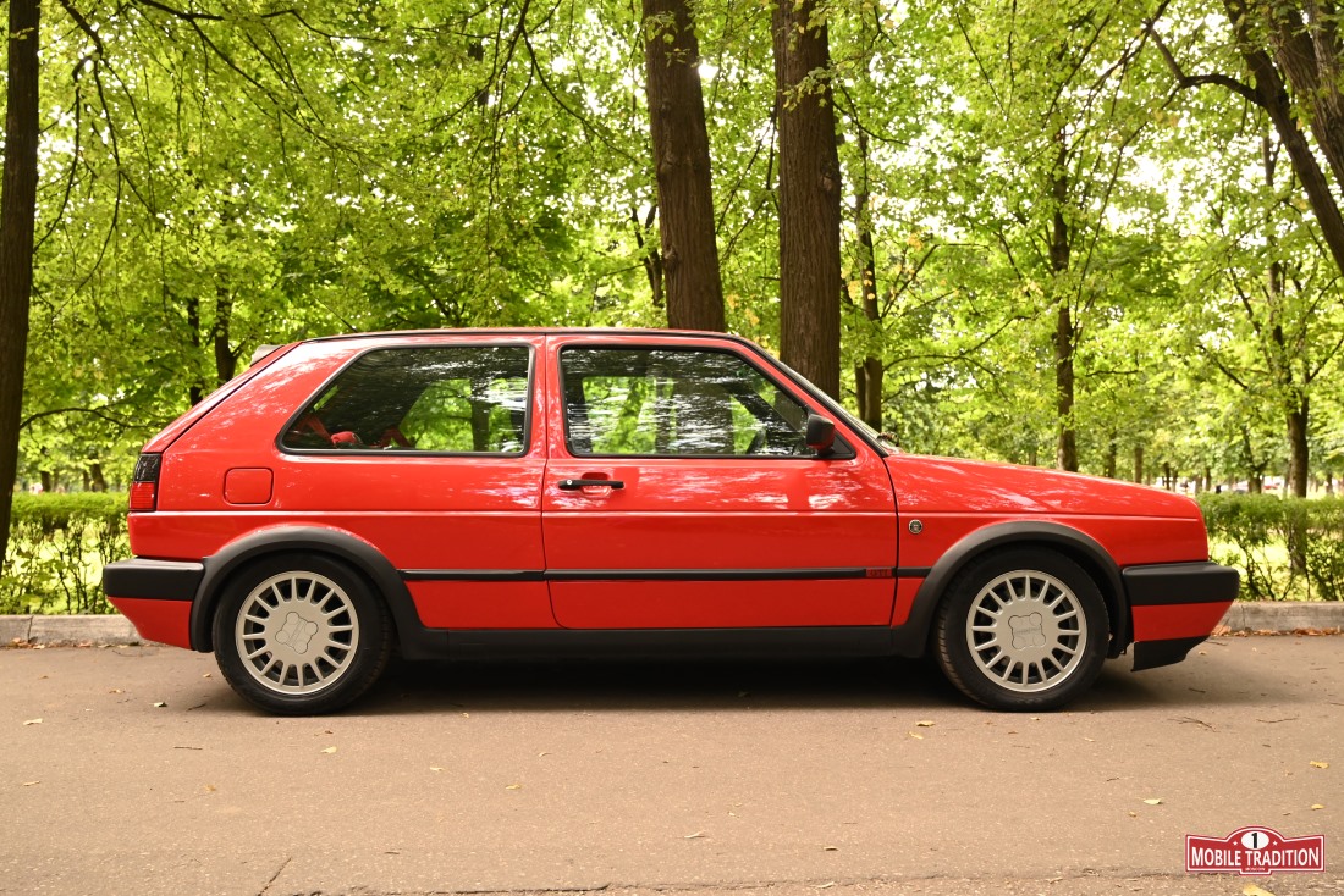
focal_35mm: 30
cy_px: 448
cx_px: 672
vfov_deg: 44.3
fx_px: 1102
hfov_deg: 62.8
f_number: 4
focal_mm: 29.5
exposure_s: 1/250
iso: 1600
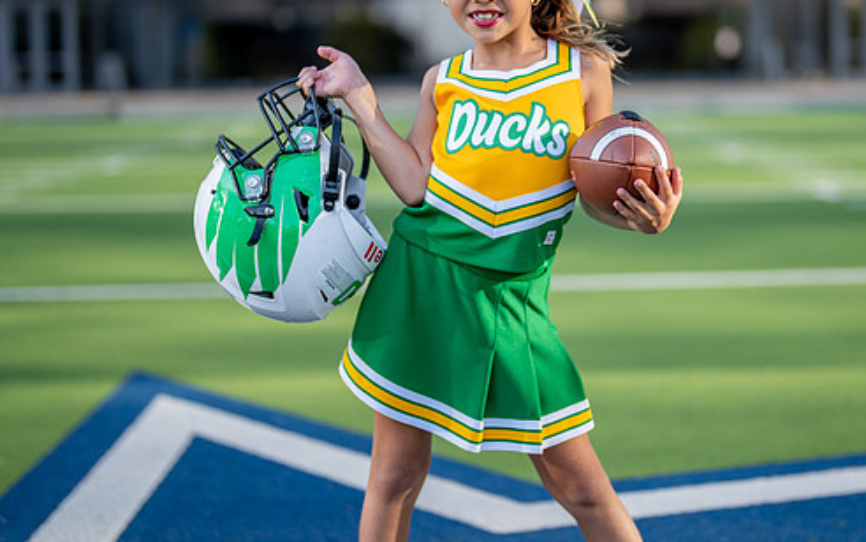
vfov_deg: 16.9
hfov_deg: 26.7
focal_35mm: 77
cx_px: 548
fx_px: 1818
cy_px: 158
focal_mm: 50
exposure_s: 1/3200
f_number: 1.2
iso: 100
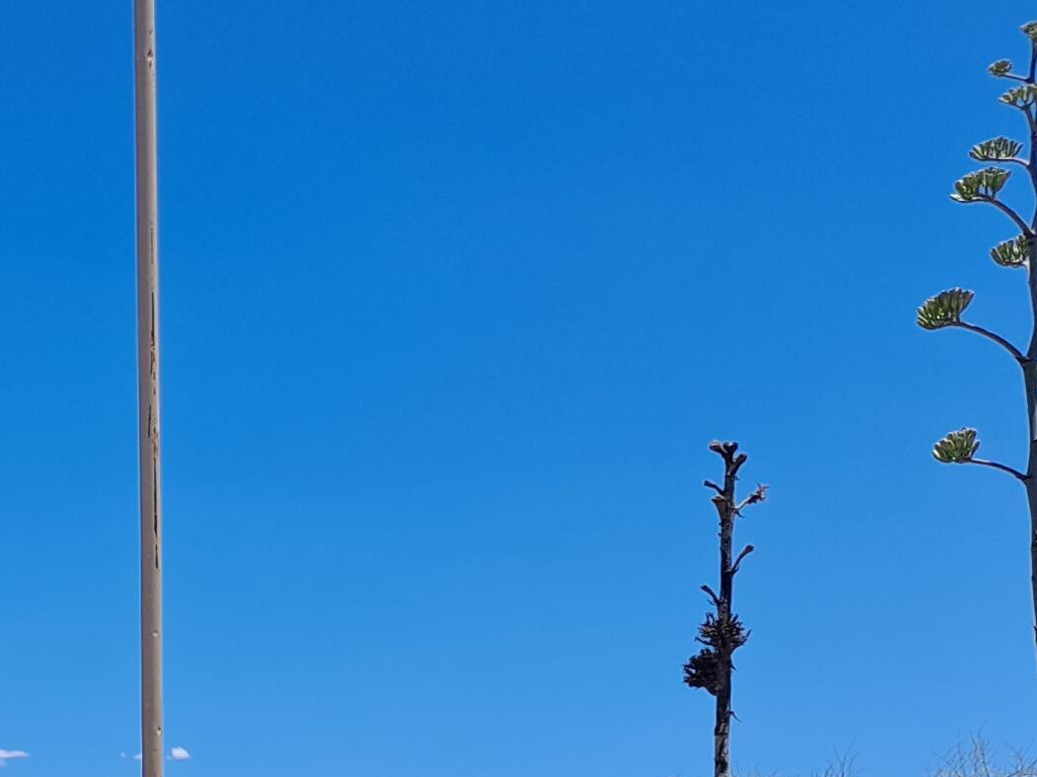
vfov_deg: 19.3
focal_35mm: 72
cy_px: 914
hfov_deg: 23.3
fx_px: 2156
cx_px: -380
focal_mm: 4.6
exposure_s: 1/1212
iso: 32
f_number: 2
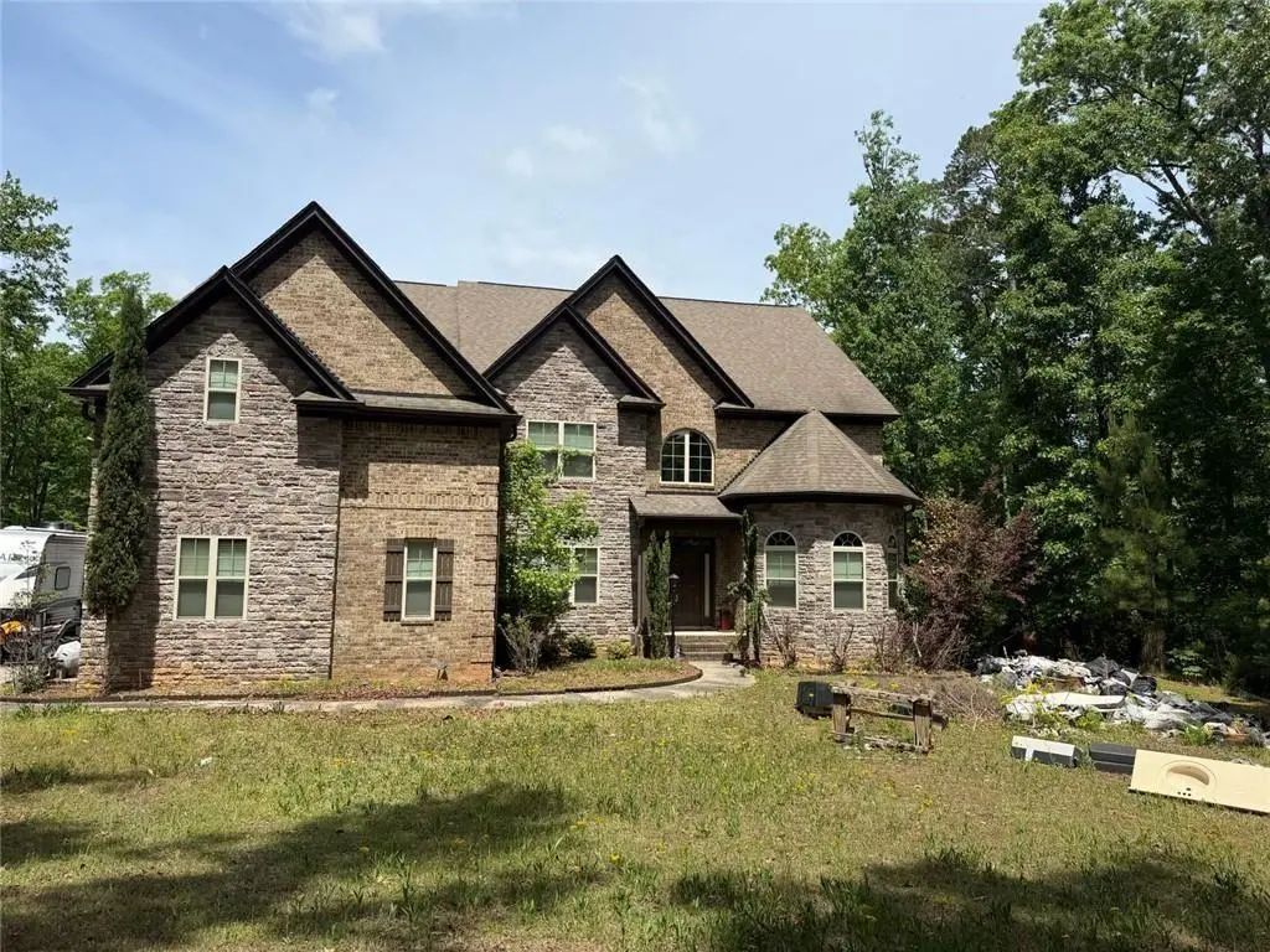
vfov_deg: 56.8
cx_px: 635
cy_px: 476
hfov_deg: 71.6
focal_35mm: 24
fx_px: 881
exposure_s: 1/4405
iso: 80
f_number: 1.78
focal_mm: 6.76
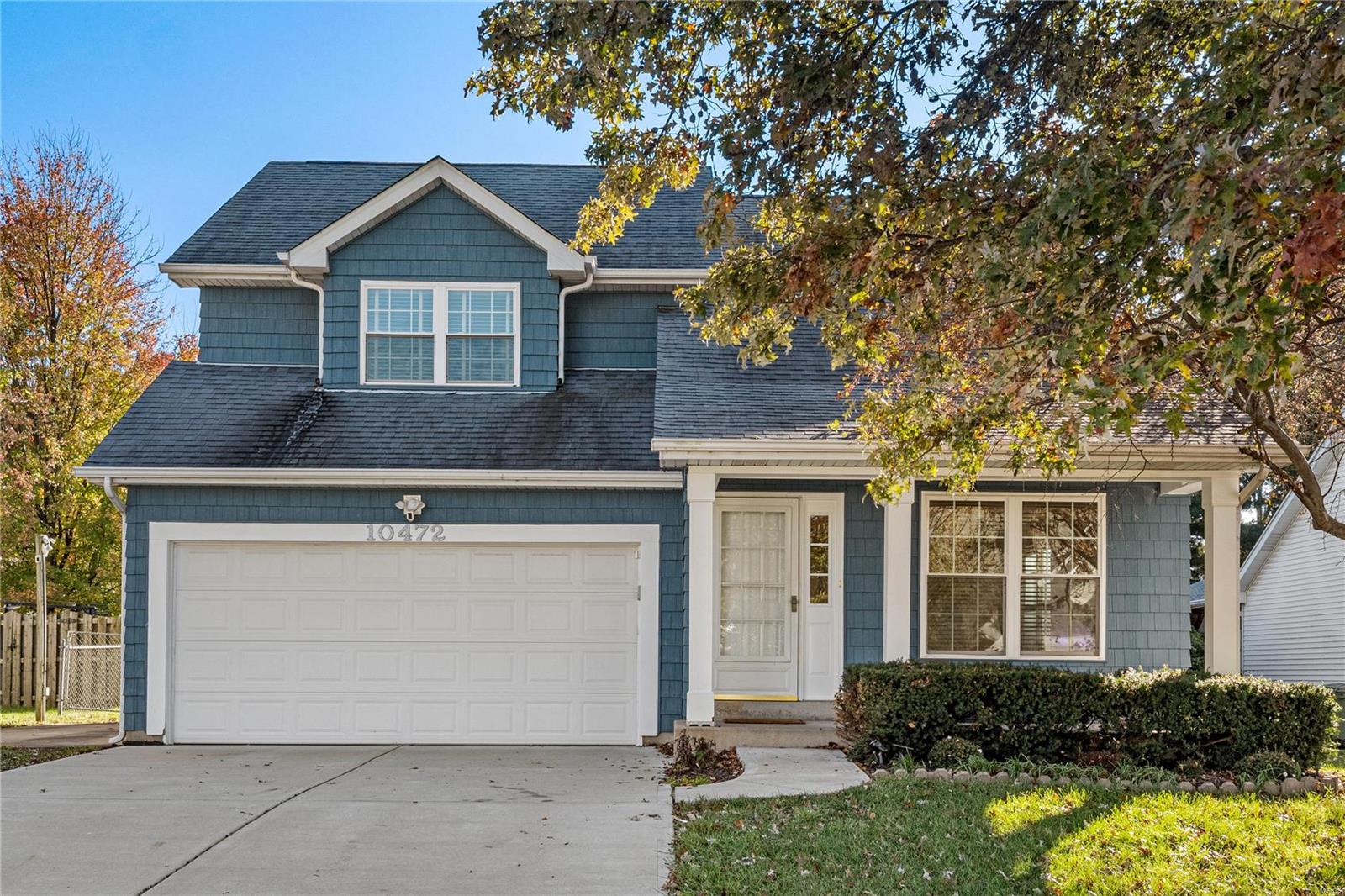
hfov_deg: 53.1
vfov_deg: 36.9
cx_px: 672
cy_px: 448
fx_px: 1345
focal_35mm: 36
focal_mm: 18
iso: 400
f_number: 8
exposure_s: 1/640
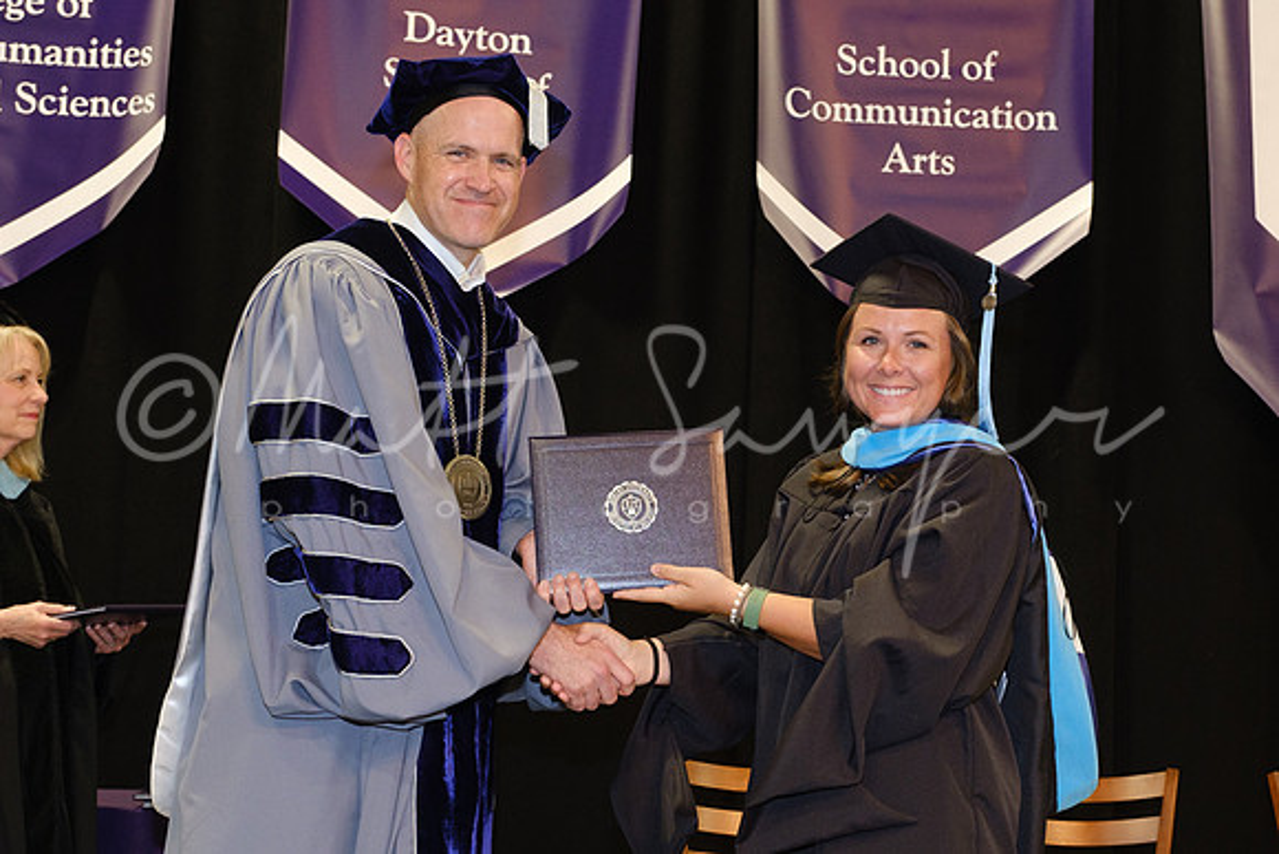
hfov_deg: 37.2
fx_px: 1892
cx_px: 757
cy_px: 566
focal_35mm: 53
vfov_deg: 25.3
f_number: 4
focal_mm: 24.9
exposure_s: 1/125
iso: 1250
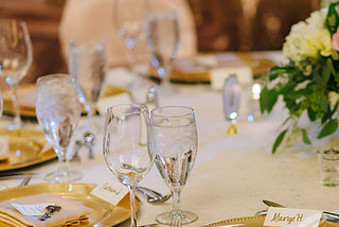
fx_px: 1451
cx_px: 266
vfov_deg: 8.9
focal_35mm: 154
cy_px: 153
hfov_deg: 13.3
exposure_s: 1/125
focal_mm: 85
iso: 1600
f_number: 2.2
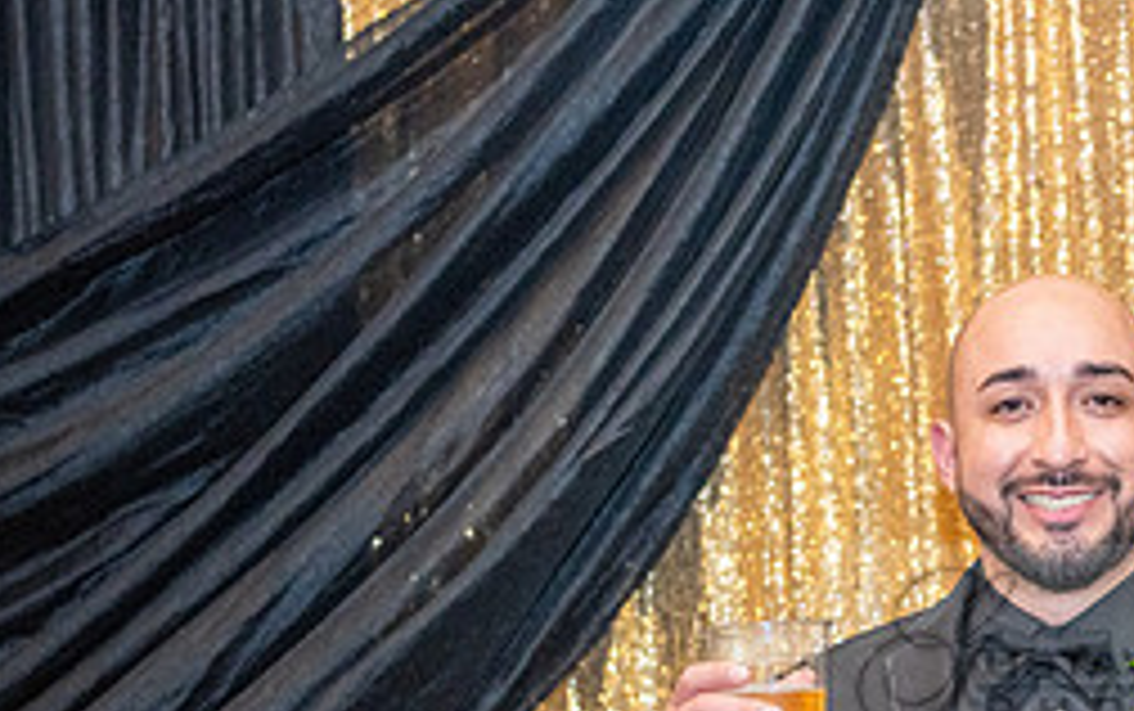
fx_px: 4207
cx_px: 1210
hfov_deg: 15.0
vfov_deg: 9.6
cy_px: 650
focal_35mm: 136
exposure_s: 1/160
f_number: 2.8
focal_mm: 58
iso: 1600
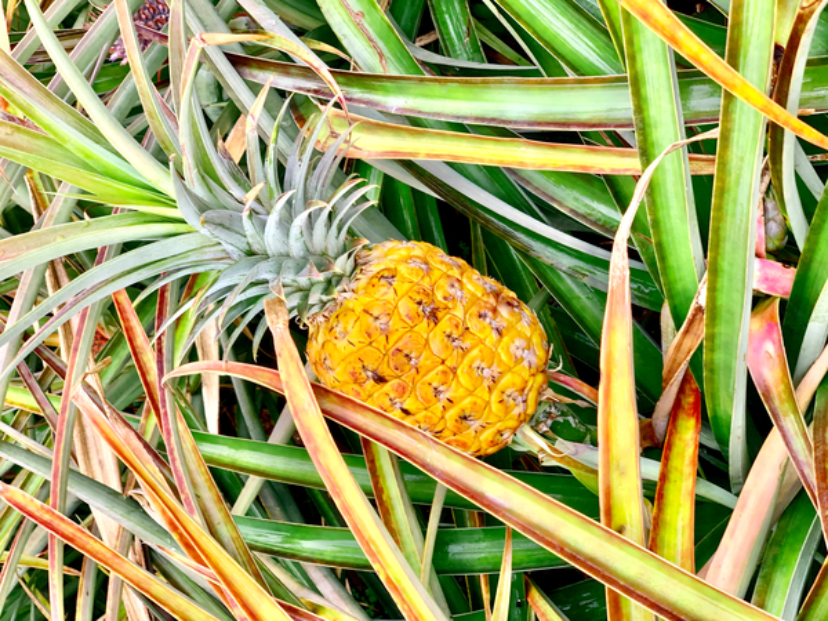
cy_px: 310
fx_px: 1244
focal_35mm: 52
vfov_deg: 28.0
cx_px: 414
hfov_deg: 36.8
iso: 32
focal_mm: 6
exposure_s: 1/122
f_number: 2.4
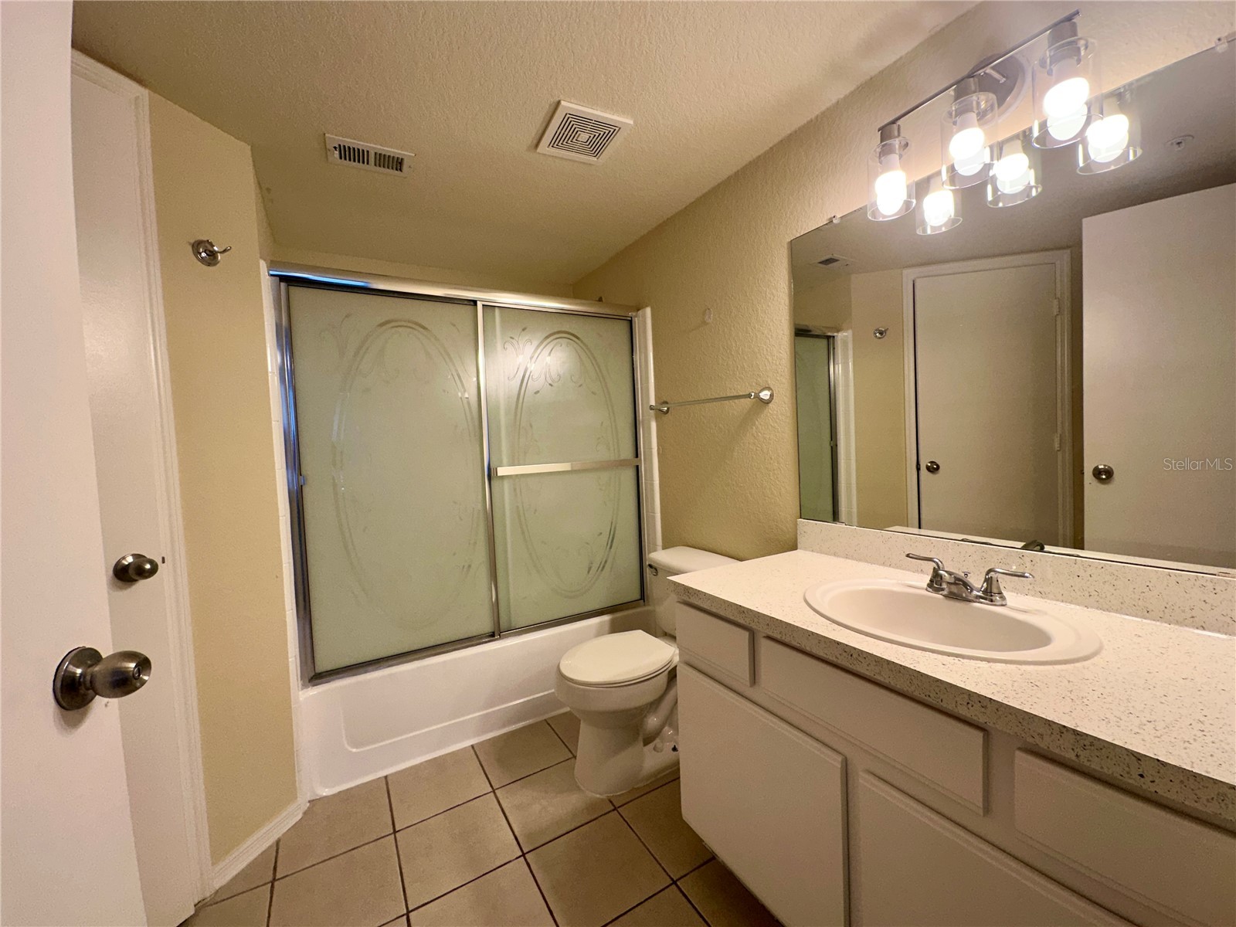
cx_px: 618
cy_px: 464
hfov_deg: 102.1
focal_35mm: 14
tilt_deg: -2.3
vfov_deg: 85.7
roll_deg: +2.5
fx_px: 500
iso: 64
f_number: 2.2
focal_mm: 2.22
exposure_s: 1/120
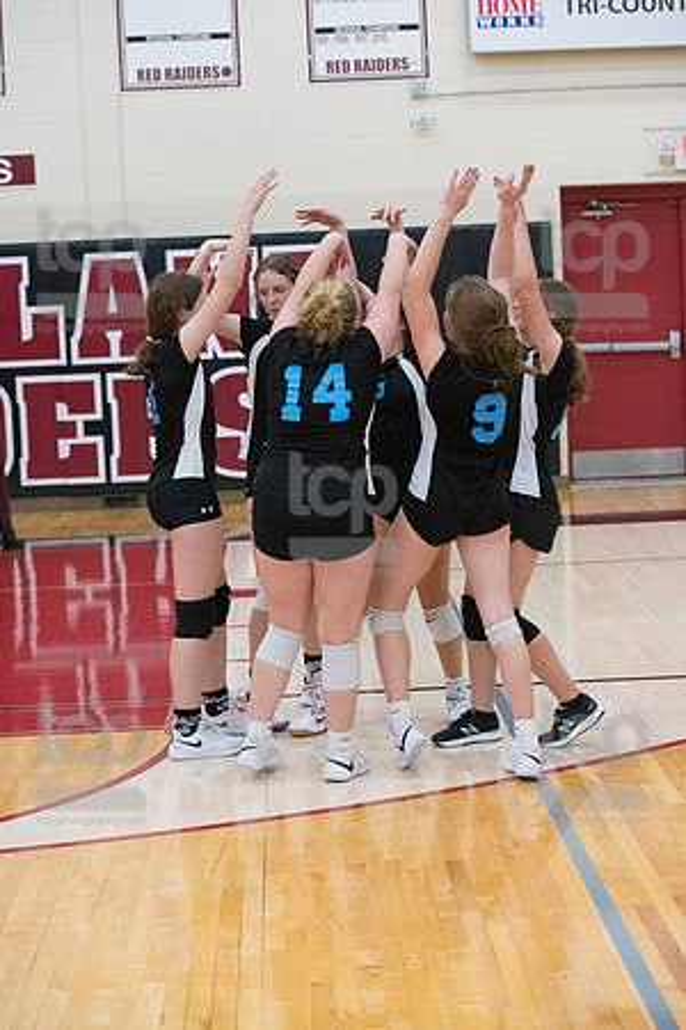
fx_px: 2229
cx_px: 343
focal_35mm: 78
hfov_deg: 17.5
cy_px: 515
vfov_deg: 26.0
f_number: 4.5
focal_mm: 78
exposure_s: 1/1000
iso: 6400
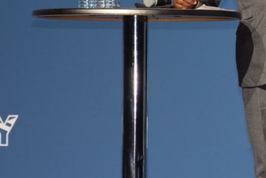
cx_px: 296
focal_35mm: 416
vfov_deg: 3.3
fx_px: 3080
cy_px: 22
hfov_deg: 4.9
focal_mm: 105
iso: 800
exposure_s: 1/60
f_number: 5.6
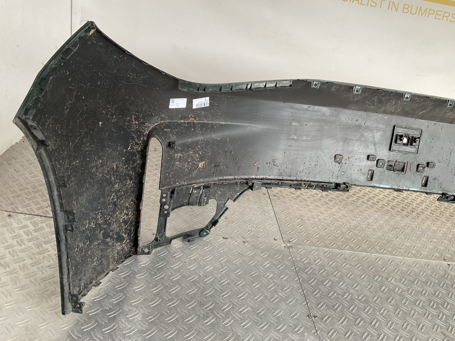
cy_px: 170
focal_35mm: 29
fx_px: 381
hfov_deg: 61.7
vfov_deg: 48.2
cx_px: 228
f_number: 1.8
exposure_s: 1/120
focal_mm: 3
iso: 64
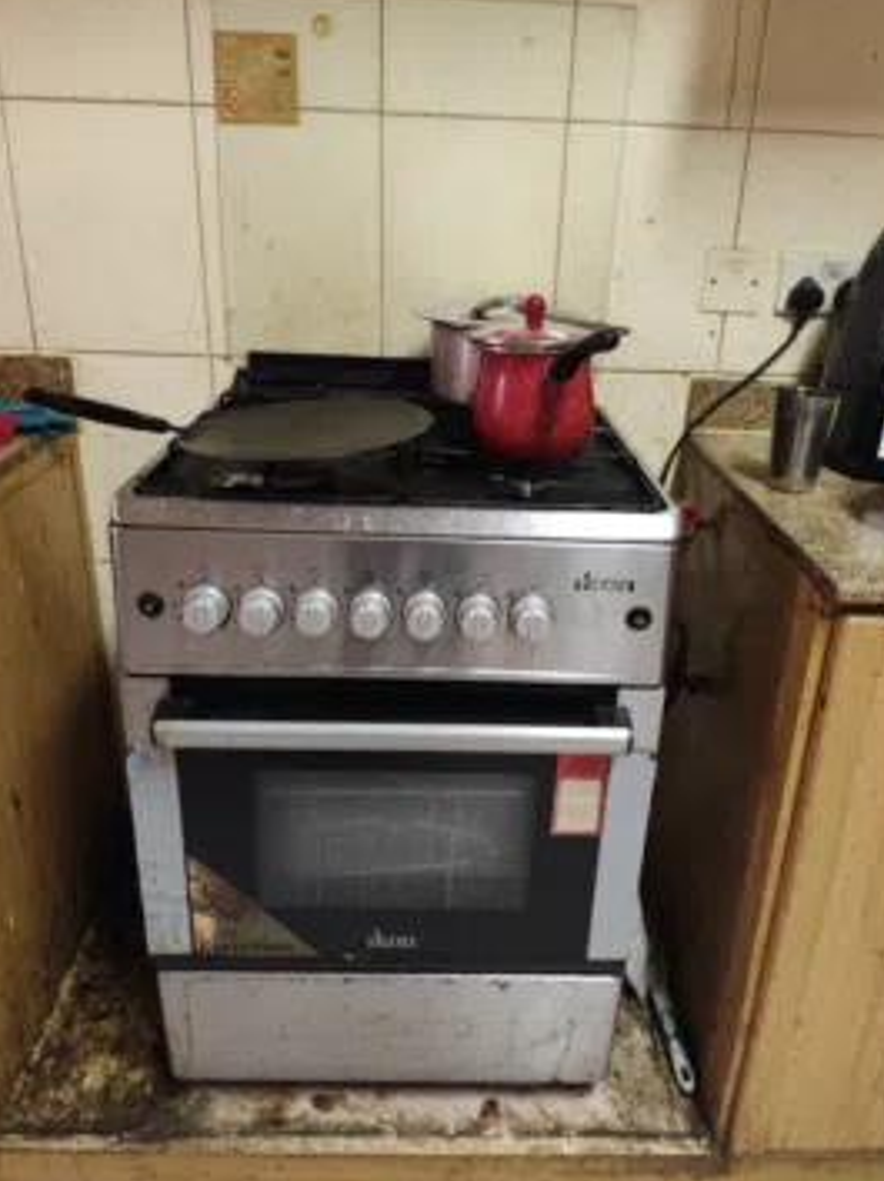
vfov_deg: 67.3
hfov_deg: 53.0
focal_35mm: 26
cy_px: 570
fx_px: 886
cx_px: 470
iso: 1600
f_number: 1.65
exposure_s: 1/33.3
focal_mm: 6.19
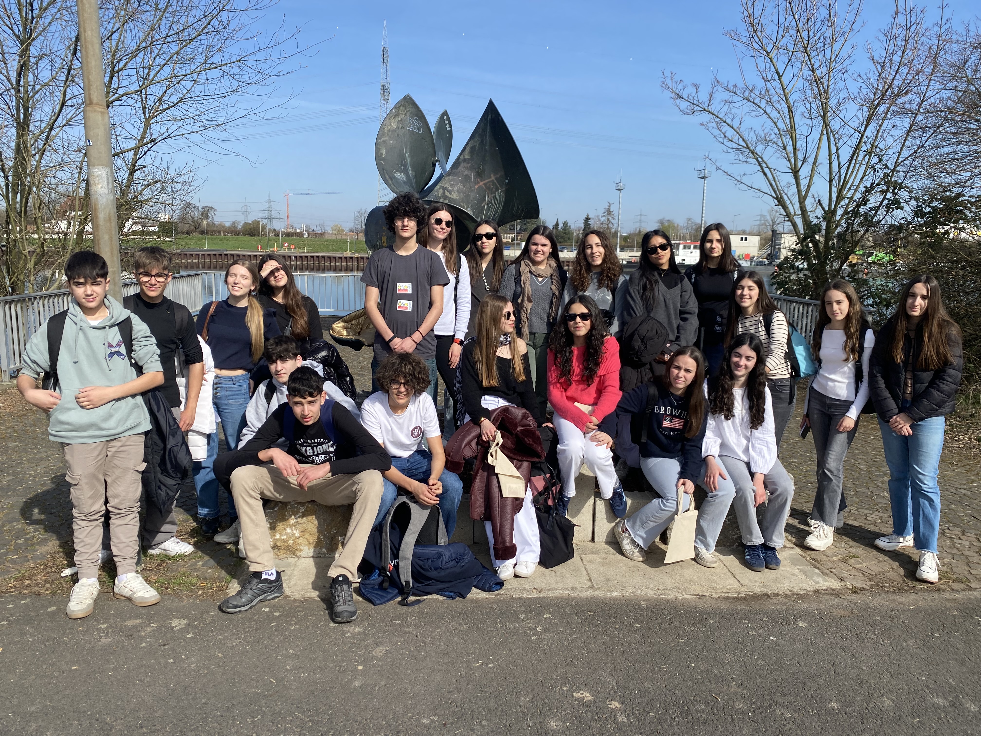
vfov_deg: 53.1
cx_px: 490
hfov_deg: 67.3
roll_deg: -1.9
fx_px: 737
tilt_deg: -9.7
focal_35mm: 26
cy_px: 368
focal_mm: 4.25
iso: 32
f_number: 1.8
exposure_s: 1/2571
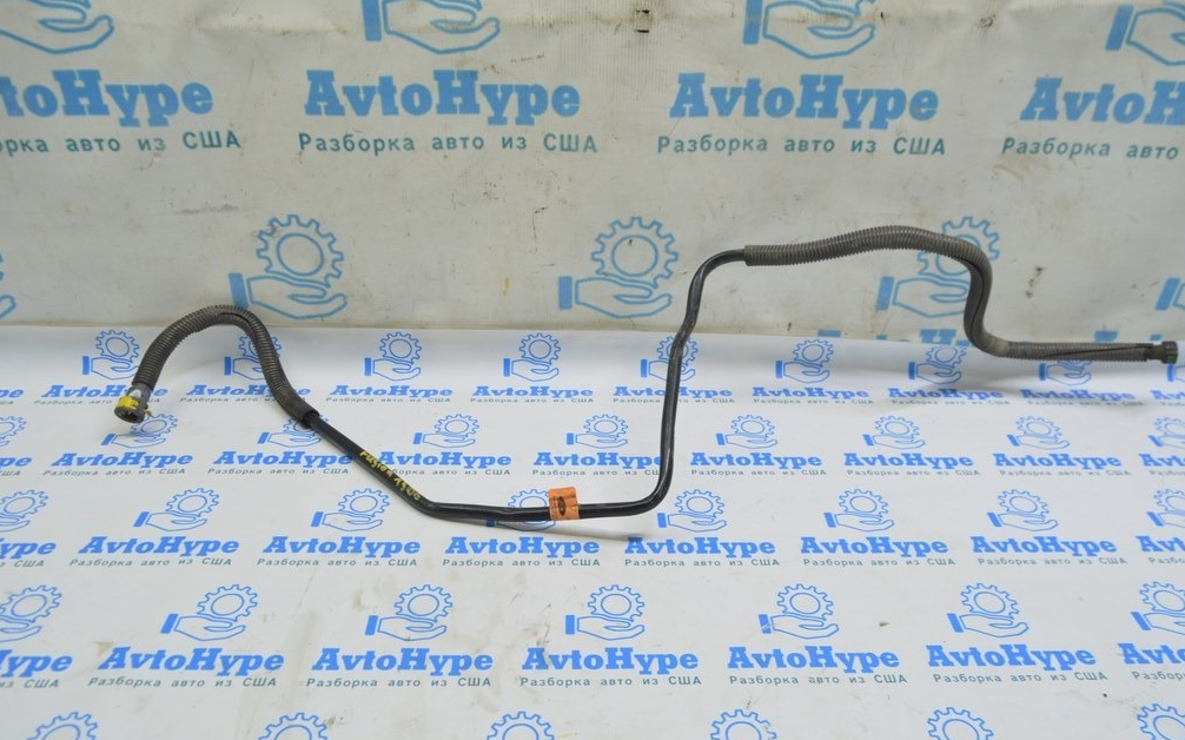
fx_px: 904
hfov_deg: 66.5
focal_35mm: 28
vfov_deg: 44.5
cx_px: 591
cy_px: 373
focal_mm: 18
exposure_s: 1/20
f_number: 5.6
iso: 400
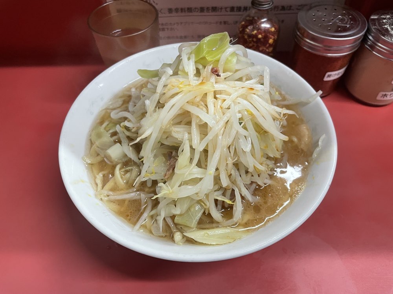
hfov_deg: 67.3
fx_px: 295
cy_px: 147
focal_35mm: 26
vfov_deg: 53.1
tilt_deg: -52.5
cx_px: 196
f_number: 1.6
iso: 125
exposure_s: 1/92
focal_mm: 4.2
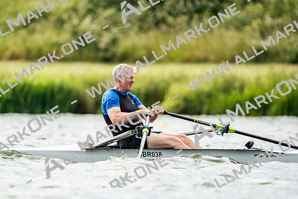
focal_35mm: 500
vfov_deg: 2.8
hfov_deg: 4.1
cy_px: 100
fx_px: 4140
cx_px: 149
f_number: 6.3
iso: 500
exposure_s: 1/2000
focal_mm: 500
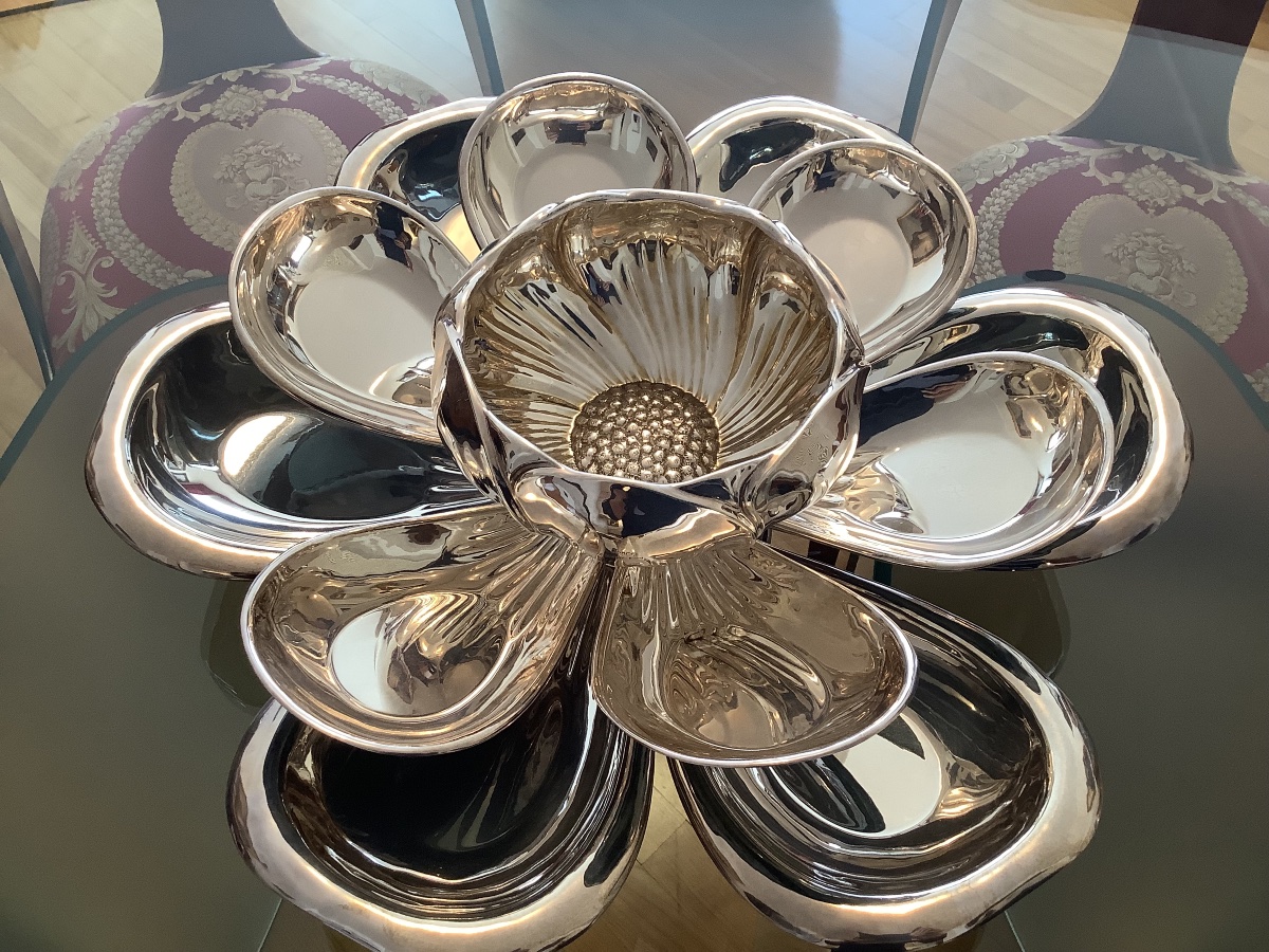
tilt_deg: -56.0
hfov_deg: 58.4
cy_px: 476
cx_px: 634
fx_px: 1136
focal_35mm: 31
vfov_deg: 45.4
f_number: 2.4
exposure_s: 1/50
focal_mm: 3.3
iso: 100
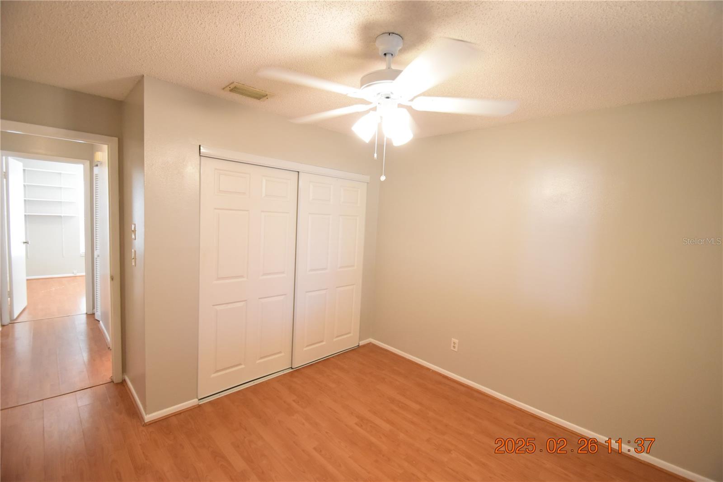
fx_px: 301
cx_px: 362
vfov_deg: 77.3
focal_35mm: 15
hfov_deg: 100.4
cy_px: 241
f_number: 3.5
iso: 1600
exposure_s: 1/60
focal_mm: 10
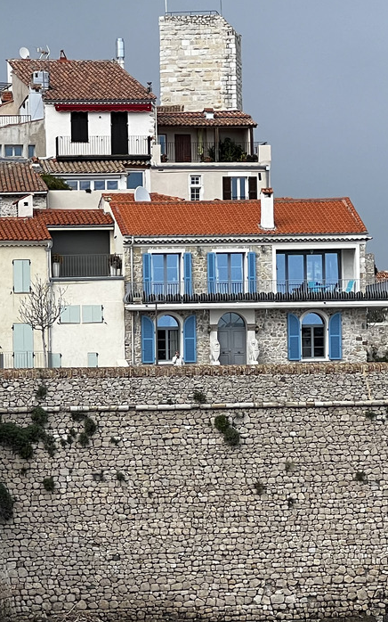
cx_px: 322
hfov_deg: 7.0
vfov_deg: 11.2
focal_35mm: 187
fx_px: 3165
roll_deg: +1.3
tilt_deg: +1.7
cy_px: 351
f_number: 2.8
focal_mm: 9
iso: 32
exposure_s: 1/333
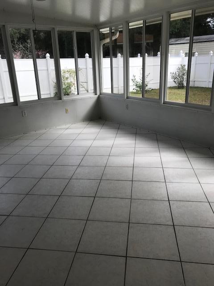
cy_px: 143
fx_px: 231
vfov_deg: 63.4
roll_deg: +3.0
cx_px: 107
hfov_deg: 49.7
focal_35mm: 28
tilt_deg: -20.5
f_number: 1.8
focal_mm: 3.99
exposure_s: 1/665
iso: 20
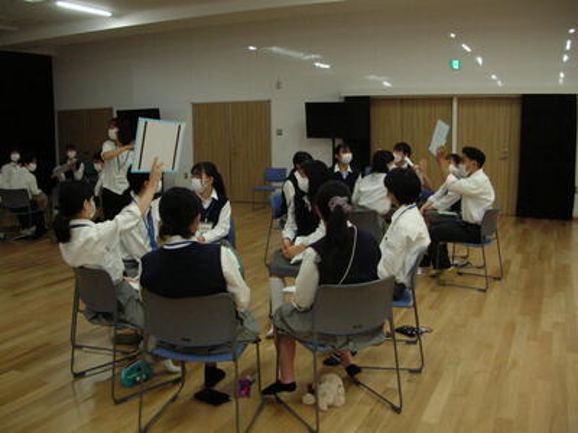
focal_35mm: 35
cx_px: 289
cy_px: 216
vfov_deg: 40.7
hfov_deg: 52.6
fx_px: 584
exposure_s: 1/90
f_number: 2.8
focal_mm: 5.8
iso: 200
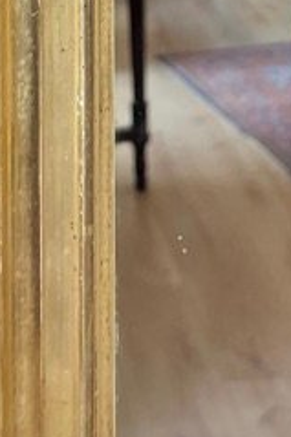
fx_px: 1408
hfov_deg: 11.8
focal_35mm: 116
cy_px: -432
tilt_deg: -7.5
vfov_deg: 14.6
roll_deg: +0.7
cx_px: 97
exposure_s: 1/121
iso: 125
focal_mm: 5.1
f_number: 1.6
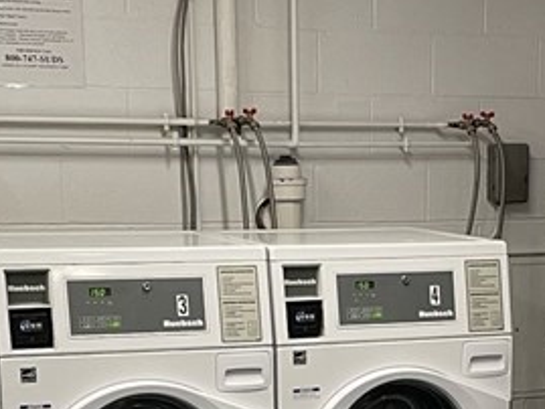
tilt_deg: -13.7
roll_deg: -0.7
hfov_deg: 19.6
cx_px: 430
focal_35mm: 99
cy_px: 514
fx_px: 1559
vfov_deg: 14.4
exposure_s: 1/75
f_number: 1.6
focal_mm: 4.2
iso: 100
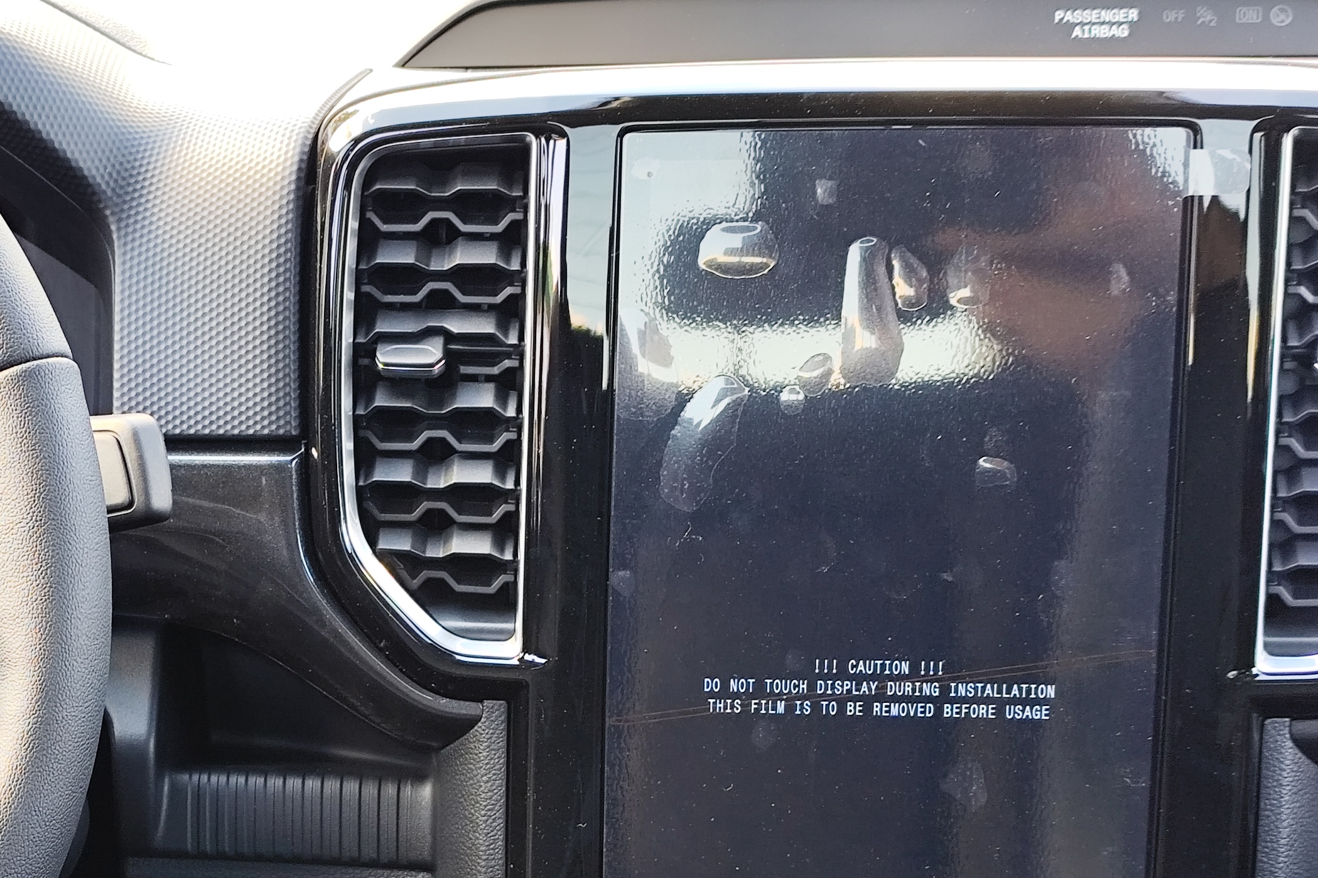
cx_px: 52
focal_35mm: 93
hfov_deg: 21.3
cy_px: 841
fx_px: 3404
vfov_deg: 14.5
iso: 80
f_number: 1.65
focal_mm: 6.19
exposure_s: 1/33.3
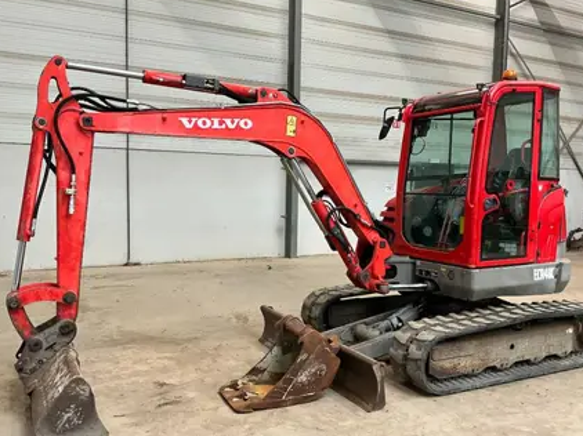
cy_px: 236
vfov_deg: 42.9
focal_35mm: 33
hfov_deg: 55.4
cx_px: 300
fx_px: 555
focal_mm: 3
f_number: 1.8
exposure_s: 1/60
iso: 125
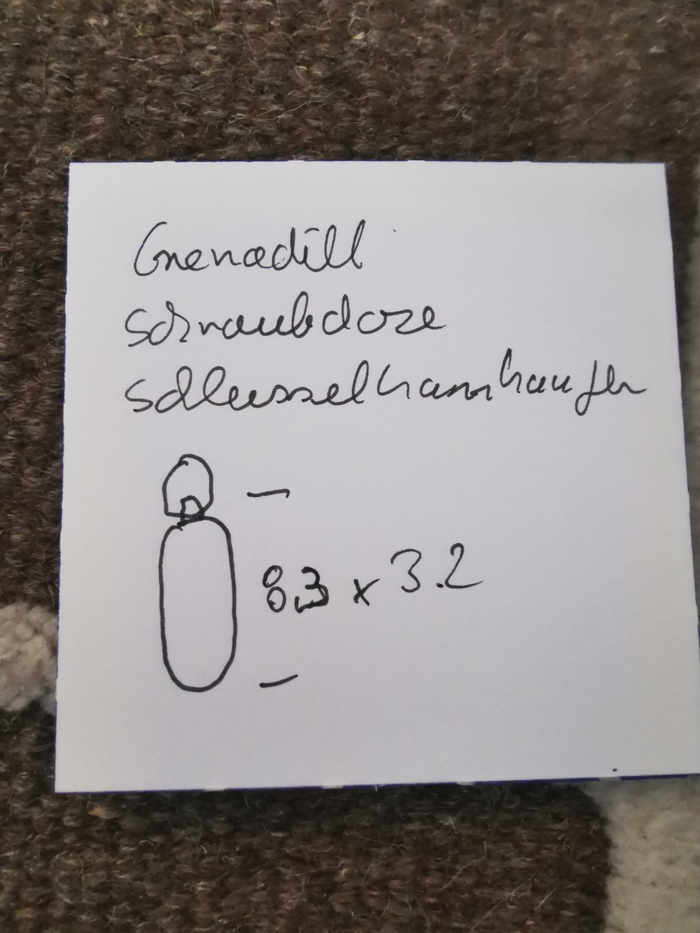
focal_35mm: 24
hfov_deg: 56.8
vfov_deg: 71.6
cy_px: 466
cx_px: 350
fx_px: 647
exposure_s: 1/16.7
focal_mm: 2.35
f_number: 2.2
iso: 1000
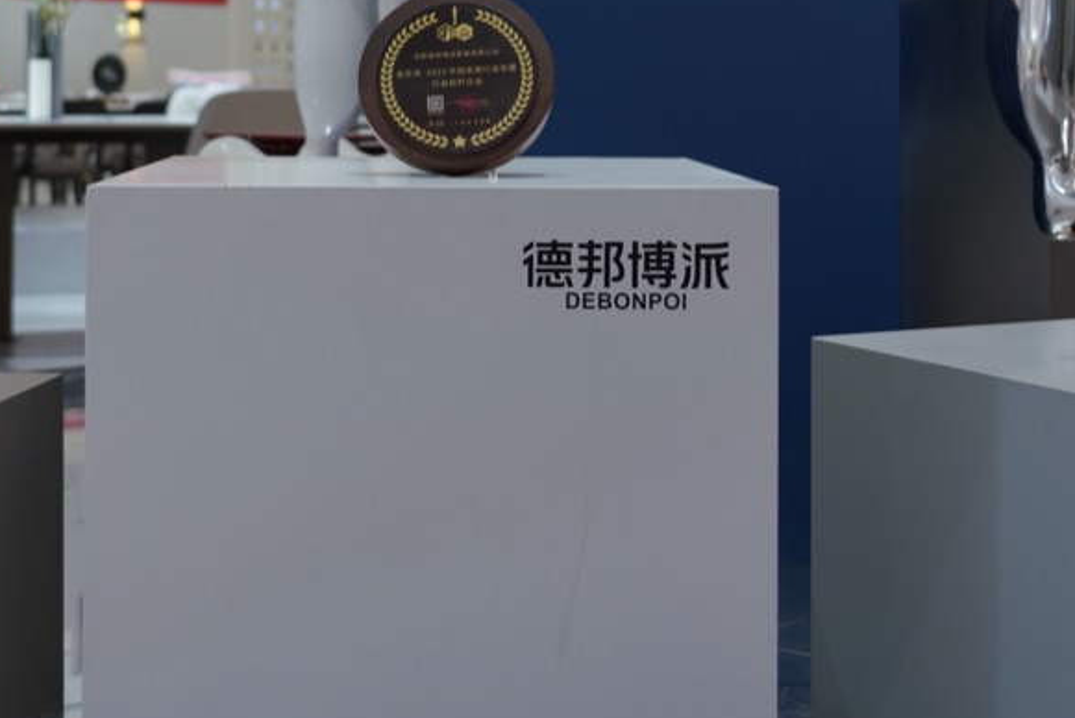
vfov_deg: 20.7
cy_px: 35
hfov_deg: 31.4
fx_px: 1912
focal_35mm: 64
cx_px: 529
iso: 320
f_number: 4
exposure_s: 1/60
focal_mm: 31
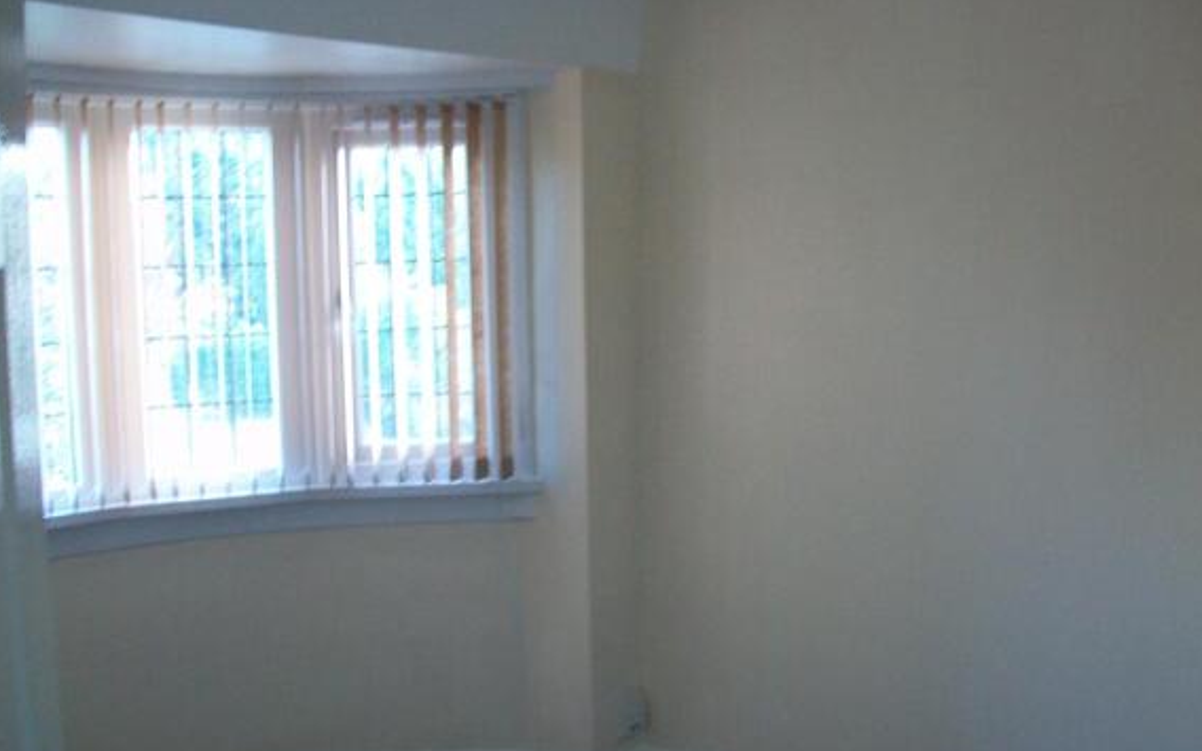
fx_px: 1212
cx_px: 608
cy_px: 352
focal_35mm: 37
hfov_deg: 52.7
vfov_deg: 34.4
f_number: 2.8
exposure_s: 1/20
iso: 160
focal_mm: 5.7
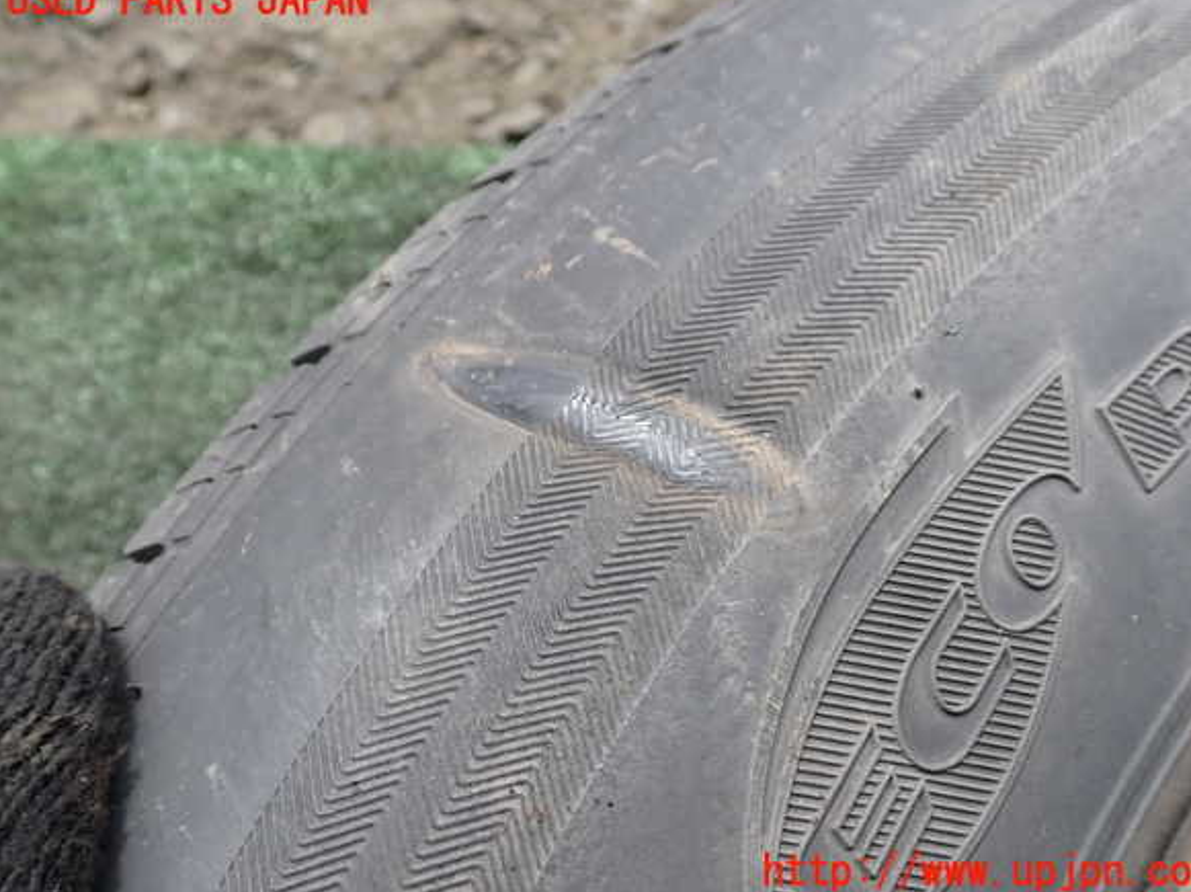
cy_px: 437
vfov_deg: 45.4
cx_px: 611
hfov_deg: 58.4
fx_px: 1066
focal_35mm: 31
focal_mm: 5.4
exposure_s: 1/250
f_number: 3.2
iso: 100
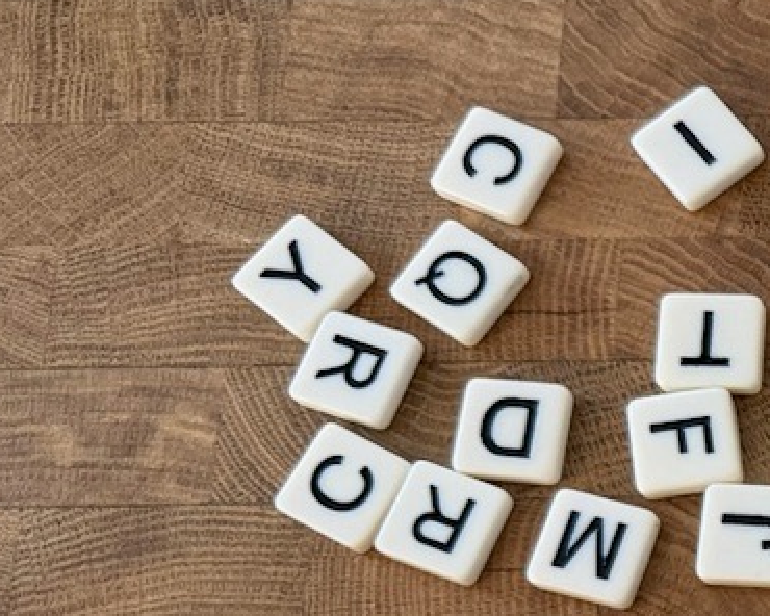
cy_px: 693
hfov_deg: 19.1
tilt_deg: -76.0
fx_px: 1846
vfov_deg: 18.2
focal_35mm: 81
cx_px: 1305
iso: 500
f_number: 1.78
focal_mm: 6.76
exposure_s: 1/60
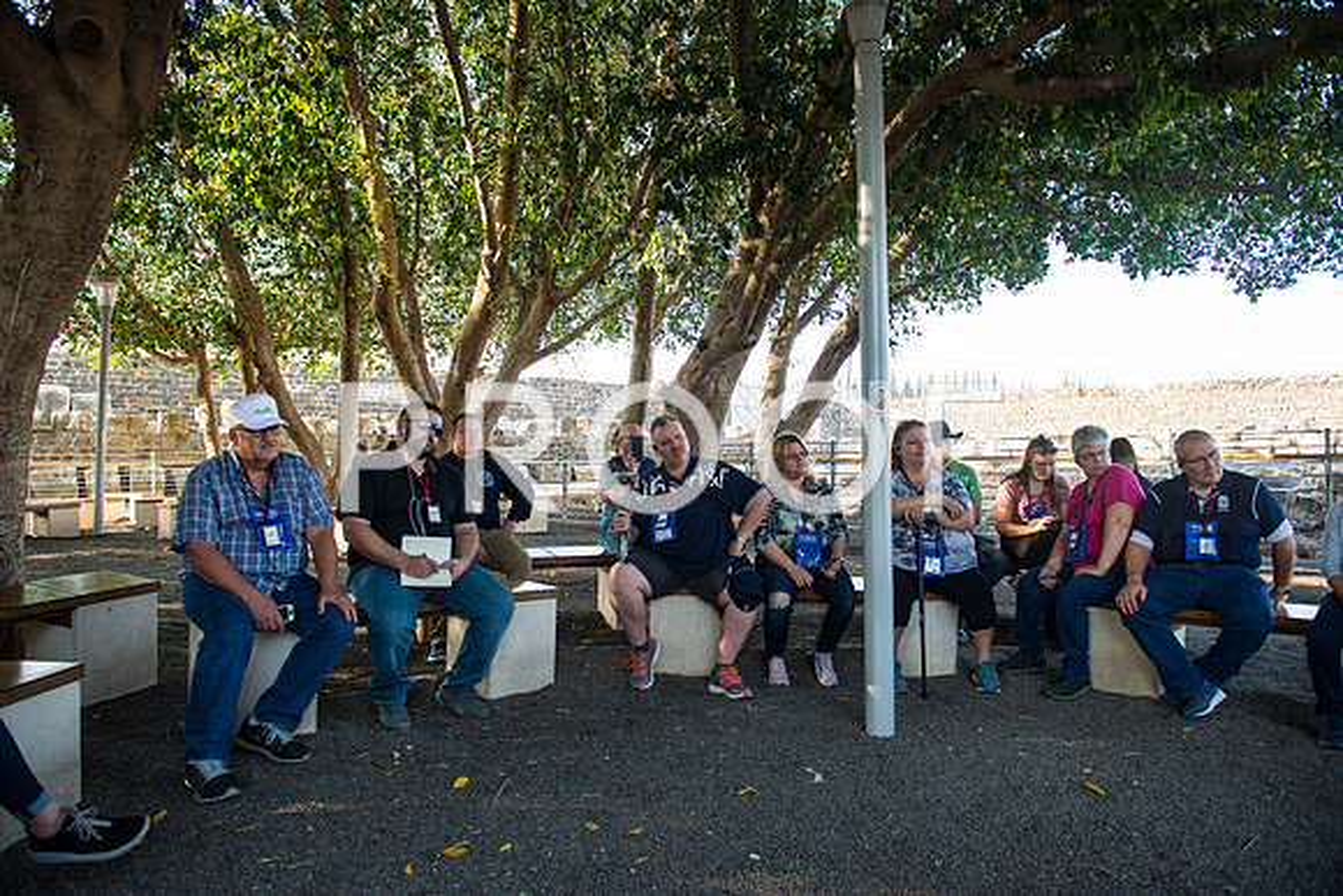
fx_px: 896
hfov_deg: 73.7
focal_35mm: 24
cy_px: 448
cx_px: 672
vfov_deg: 53.2
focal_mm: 24
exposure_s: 1/60
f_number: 2.8
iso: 100
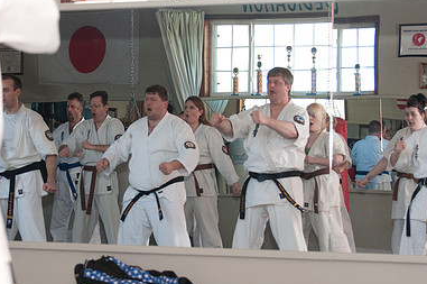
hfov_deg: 12.8
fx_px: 1895
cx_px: 152
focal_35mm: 160
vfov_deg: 8.6
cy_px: 139
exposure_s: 1/200
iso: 800
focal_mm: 70
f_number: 4.5
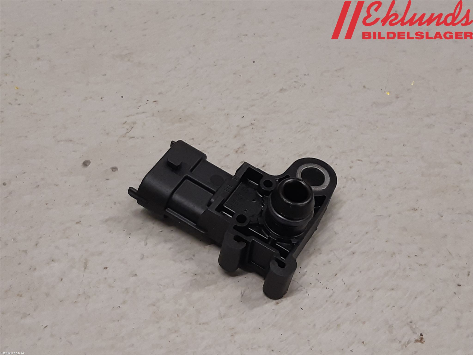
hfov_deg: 67.3
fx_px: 355
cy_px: 178
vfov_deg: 53.1
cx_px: 236
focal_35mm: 26
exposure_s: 1/50
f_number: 1.7
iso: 100
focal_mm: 3.93
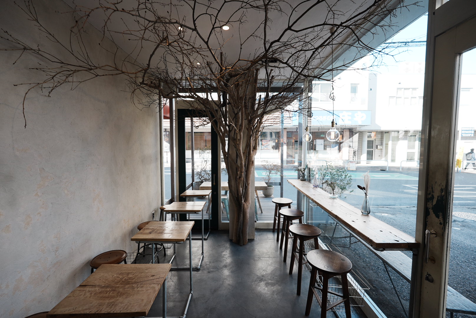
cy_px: 159
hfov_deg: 94.9
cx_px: 238
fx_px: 218
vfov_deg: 72.2
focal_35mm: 16
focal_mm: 16.5
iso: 320
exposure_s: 1/320
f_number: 4
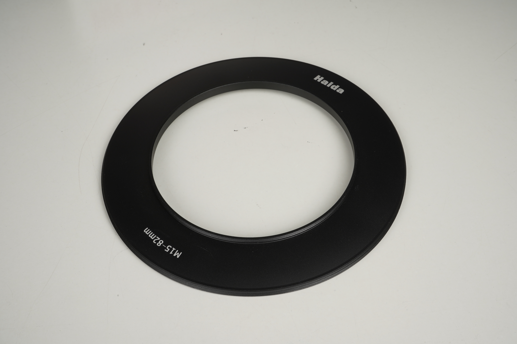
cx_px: 258
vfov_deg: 25.9
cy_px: 172
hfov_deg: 38.2
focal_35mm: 52
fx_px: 746
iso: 200
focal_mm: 52
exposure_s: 1/160
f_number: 22
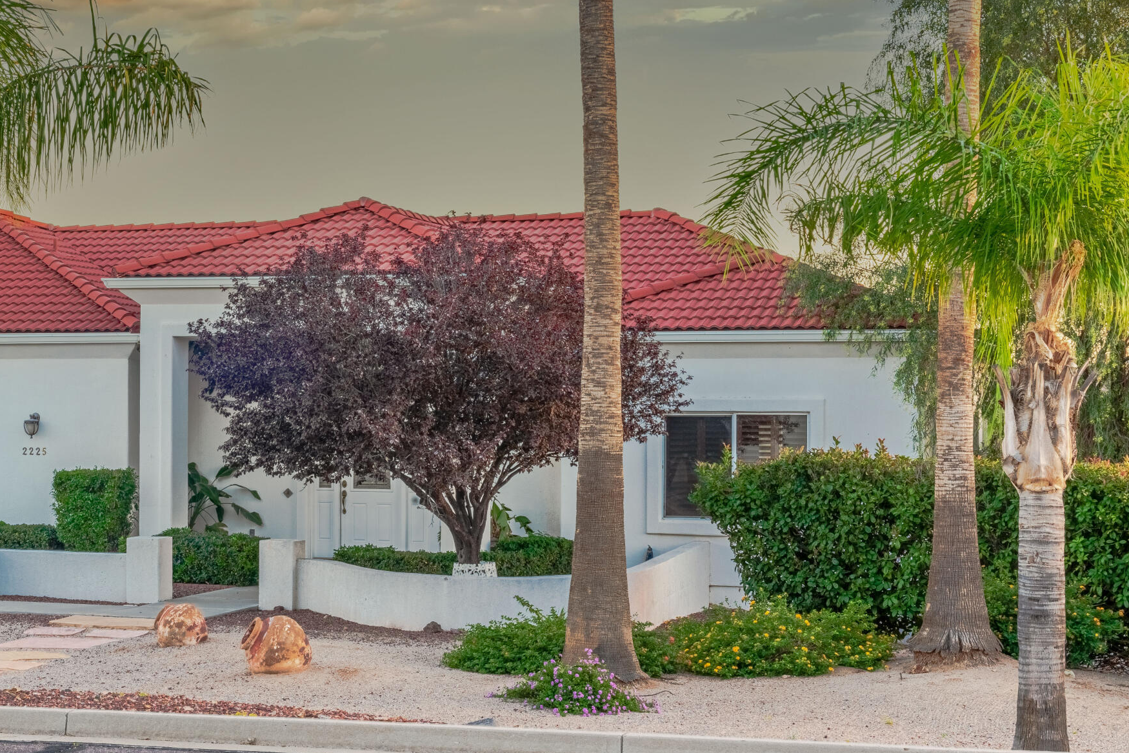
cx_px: 186
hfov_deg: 27.4
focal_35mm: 72
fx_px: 2258
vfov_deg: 18.9
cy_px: 395
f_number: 22
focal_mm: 42
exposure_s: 1/160
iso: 160
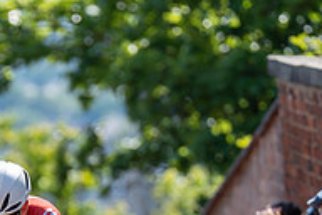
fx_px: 5313
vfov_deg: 2.3
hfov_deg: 3.5
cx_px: 18
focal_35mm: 594
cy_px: 308
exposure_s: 1/1000
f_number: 3.5
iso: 160
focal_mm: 197
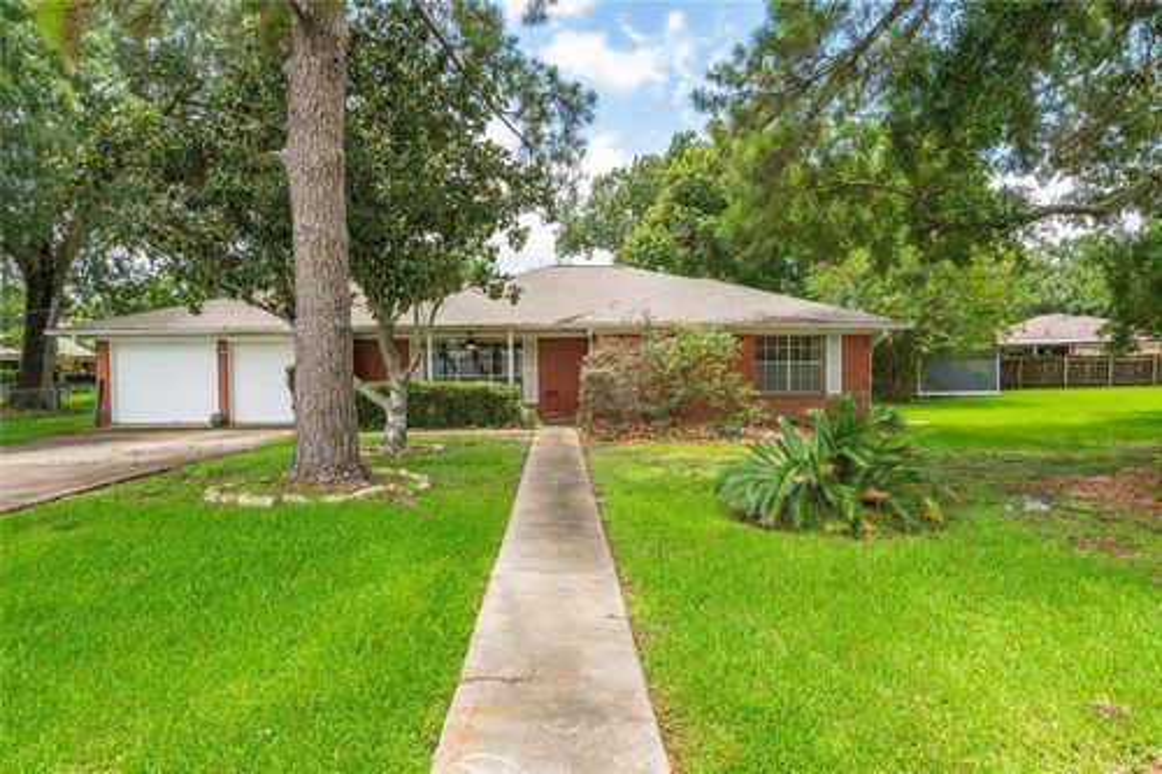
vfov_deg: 57.2
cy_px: 387
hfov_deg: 78.6
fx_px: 710
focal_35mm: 22
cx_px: 581
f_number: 11
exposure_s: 1/60
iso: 125
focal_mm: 22
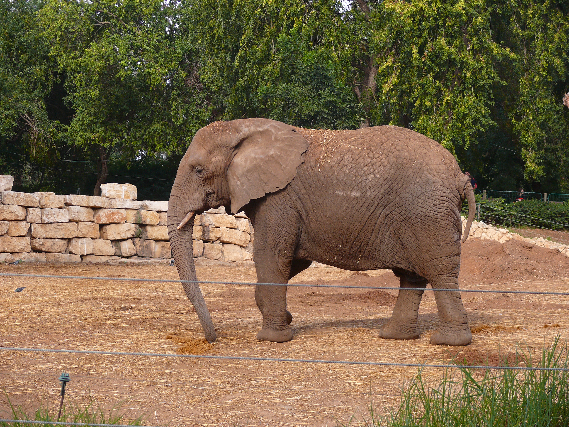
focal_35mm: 97
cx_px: 284
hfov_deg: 20.2
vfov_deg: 15.2
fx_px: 1594
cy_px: 214
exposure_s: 1/400
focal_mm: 20.6
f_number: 3.2
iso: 100
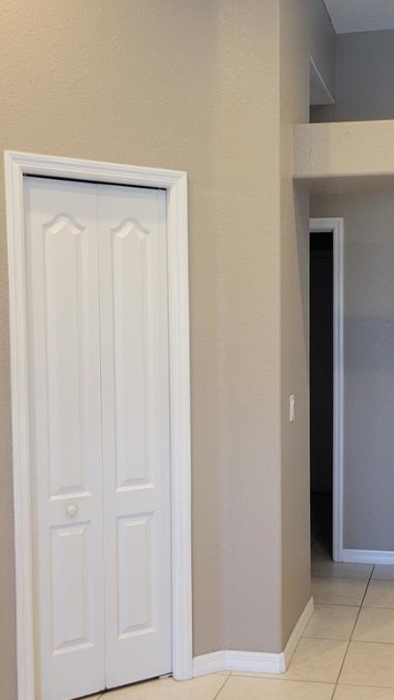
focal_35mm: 43
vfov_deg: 47.2
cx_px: 310
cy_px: 392
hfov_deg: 27.2
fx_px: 798
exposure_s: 1/60
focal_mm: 5.4
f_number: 1.8
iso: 250
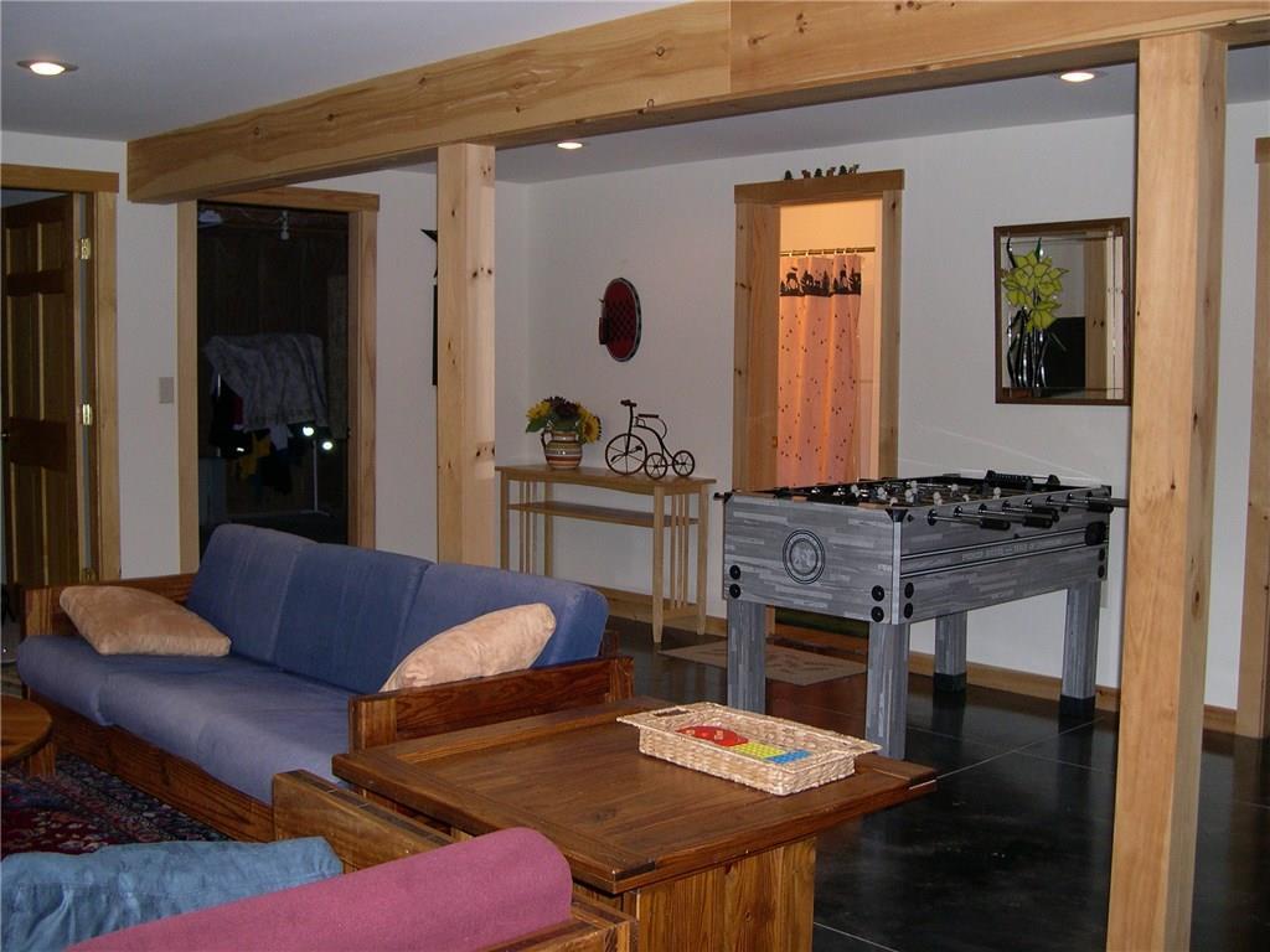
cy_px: 476
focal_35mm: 38
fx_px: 1394
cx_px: 635
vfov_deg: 37.7
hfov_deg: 49.0
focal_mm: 8
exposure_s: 1/60
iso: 247
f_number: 2.8
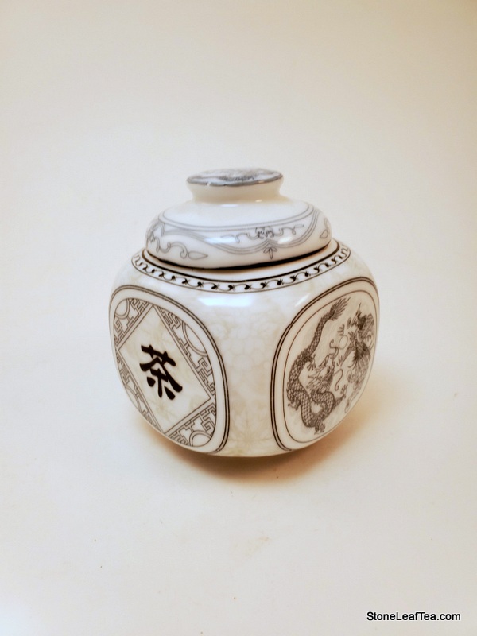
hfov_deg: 53.1
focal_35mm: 26
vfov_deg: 67.3
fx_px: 478
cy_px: 318
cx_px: 238
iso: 64
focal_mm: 4.3
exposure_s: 1/120
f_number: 2.4
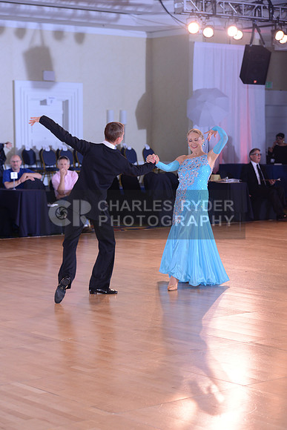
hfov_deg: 16.1
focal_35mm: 85
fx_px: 1016
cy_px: 215
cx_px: 144
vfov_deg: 23.9
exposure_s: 1/250
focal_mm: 85
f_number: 4.5
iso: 1250
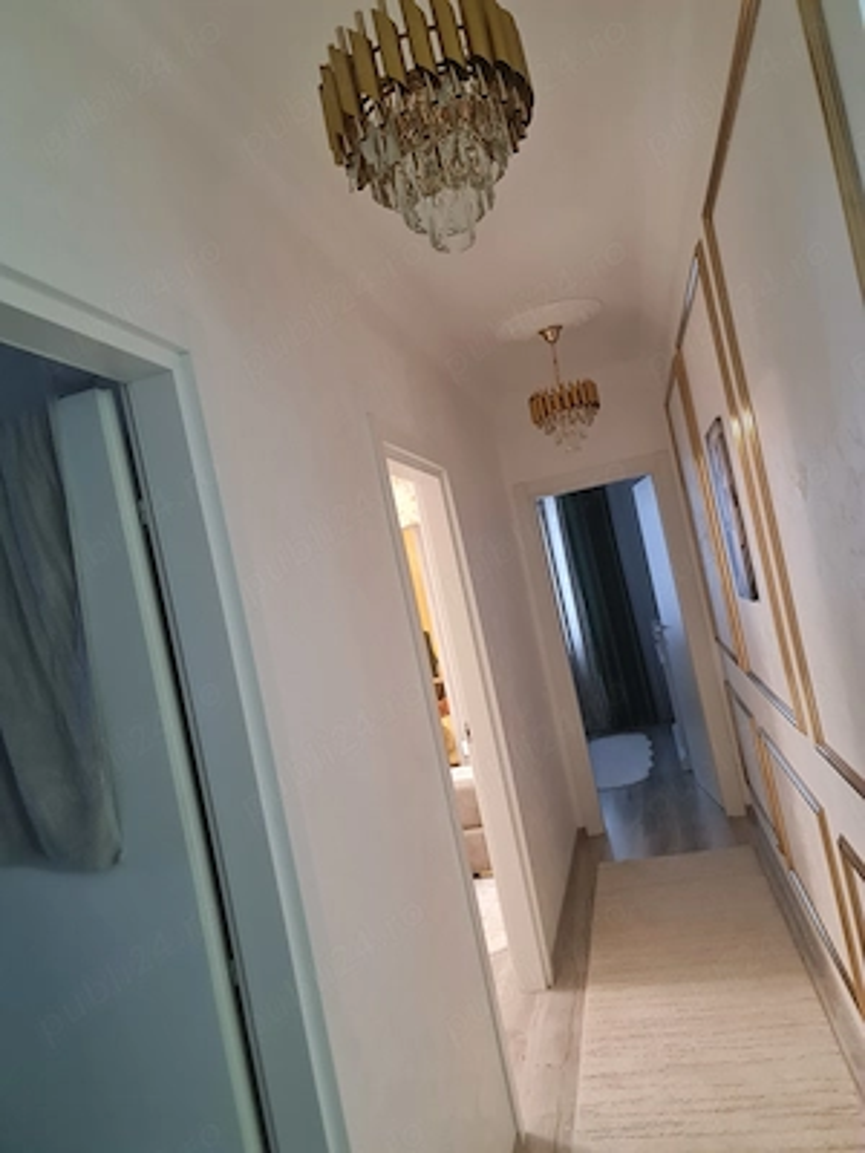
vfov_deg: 69.4
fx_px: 833
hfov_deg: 54.9
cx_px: 432
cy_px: 576
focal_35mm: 25
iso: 640
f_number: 1.8
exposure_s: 1/50
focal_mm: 7
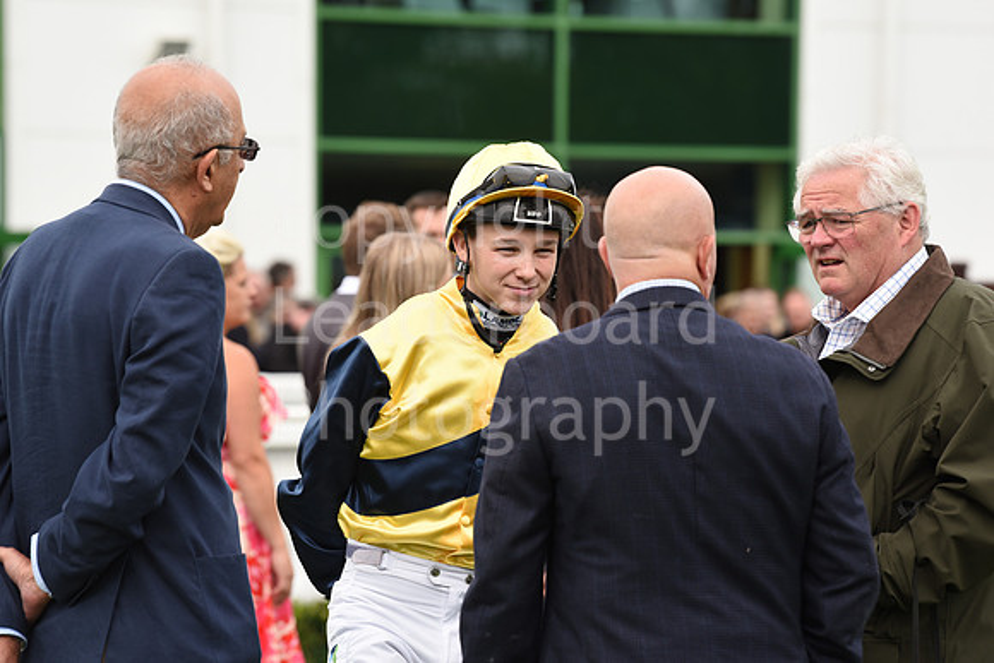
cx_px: 497
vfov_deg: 6.9
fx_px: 5523
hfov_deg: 10.3
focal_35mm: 200
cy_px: 332
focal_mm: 200
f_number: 5.6
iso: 640
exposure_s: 1/1000
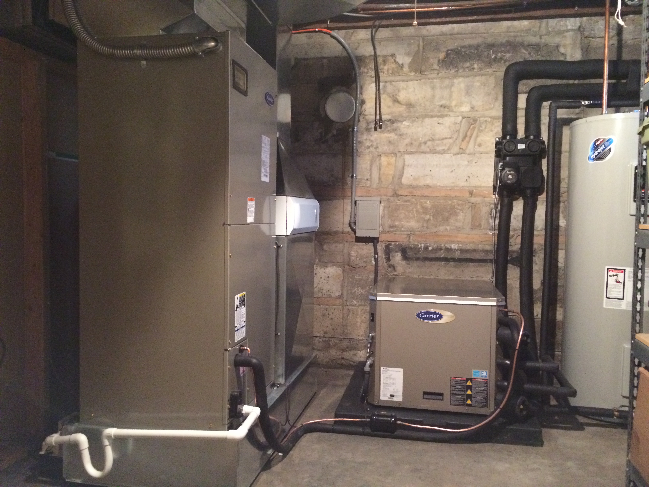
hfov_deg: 61.7
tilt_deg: -4.1
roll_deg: -0.7
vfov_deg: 48.2
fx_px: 544
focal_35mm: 29
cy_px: 244
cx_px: 324
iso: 400
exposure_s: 1/15
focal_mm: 4.15
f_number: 2.2
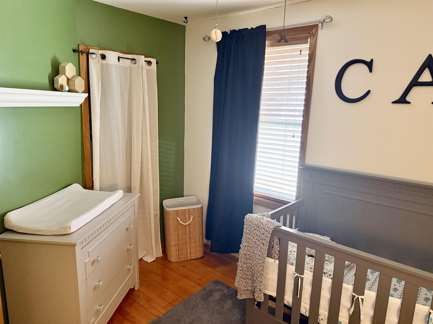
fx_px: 300
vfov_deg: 56.8
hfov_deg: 71.6
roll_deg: -1.4
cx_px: 216
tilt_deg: -10.6
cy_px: 162
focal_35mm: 24
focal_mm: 6.76
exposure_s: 1/40
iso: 640
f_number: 1.78
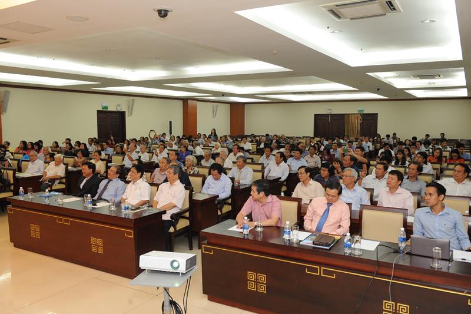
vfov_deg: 41.1
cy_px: 157
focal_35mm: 32
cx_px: 236
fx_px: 419
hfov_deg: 58.7
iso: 2000
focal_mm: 32
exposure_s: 1/125
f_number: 5.6
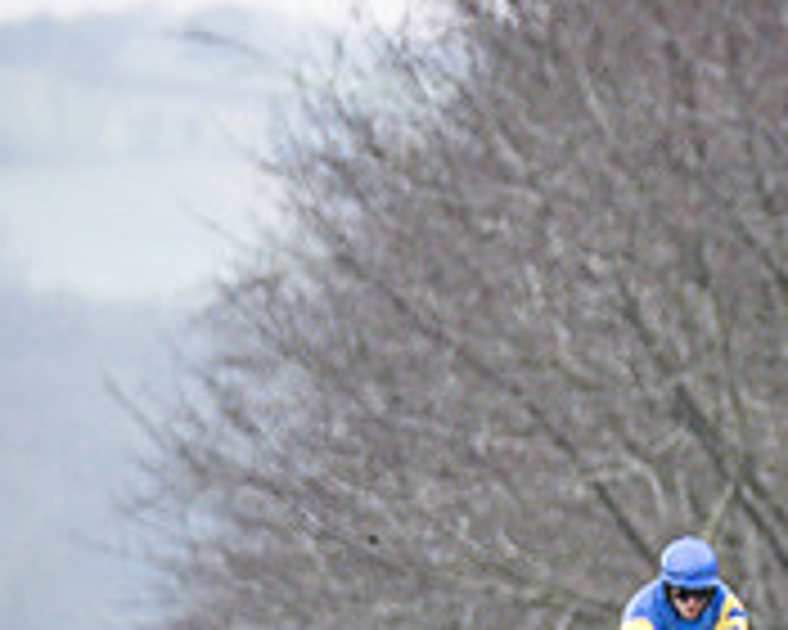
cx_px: 1191
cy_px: 709
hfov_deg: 1.2
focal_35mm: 1625
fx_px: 37898
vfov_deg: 1.0
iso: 400
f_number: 2.8
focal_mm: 200
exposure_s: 1/1600
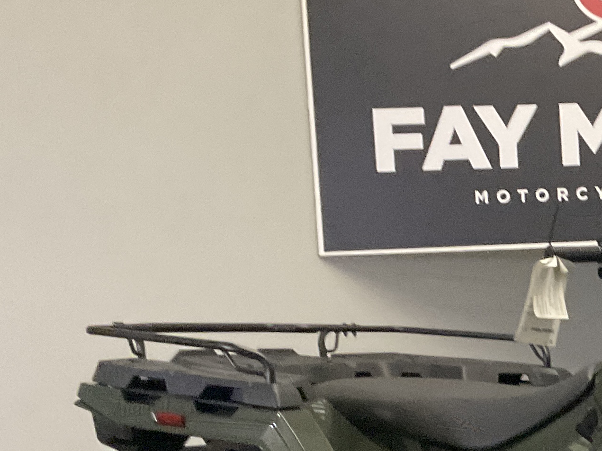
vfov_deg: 15.8
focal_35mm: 92
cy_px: 430
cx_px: 747
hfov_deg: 19.8
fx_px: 1600
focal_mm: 3
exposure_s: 1/60
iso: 200
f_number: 1.8
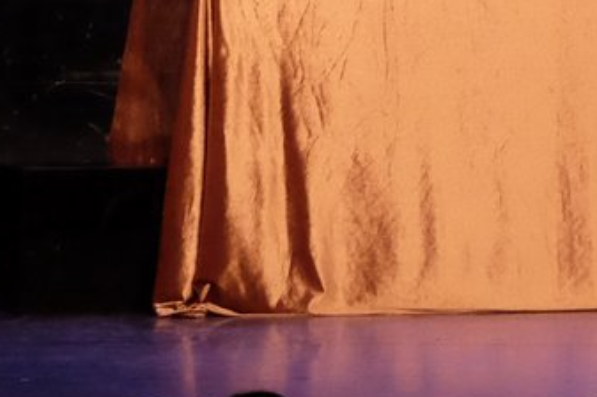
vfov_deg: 2.8
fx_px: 7936
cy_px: -686
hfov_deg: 4.3
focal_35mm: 479
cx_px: 1143
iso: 3200
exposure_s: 1/160
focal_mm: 56
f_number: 7.1
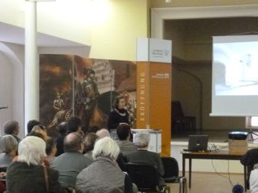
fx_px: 551
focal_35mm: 74
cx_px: 153
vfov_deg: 19.9
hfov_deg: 26.3
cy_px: 113
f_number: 4.1
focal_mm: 10.9
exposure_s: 1/15
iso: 1250
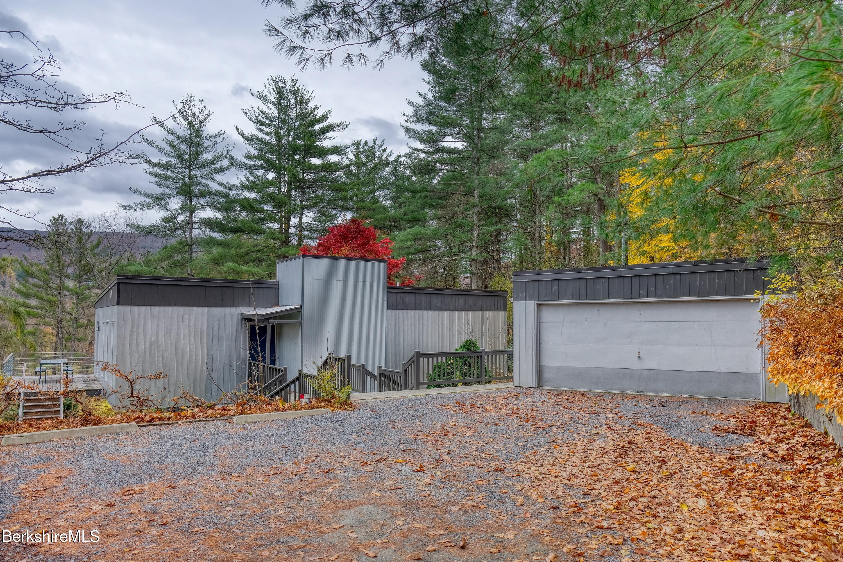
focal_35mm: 24
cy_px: 281
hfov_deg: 73.7
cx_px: 422
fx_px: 562
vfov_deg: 53.1
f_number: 4
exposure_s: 1/15
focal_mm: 16
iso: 800
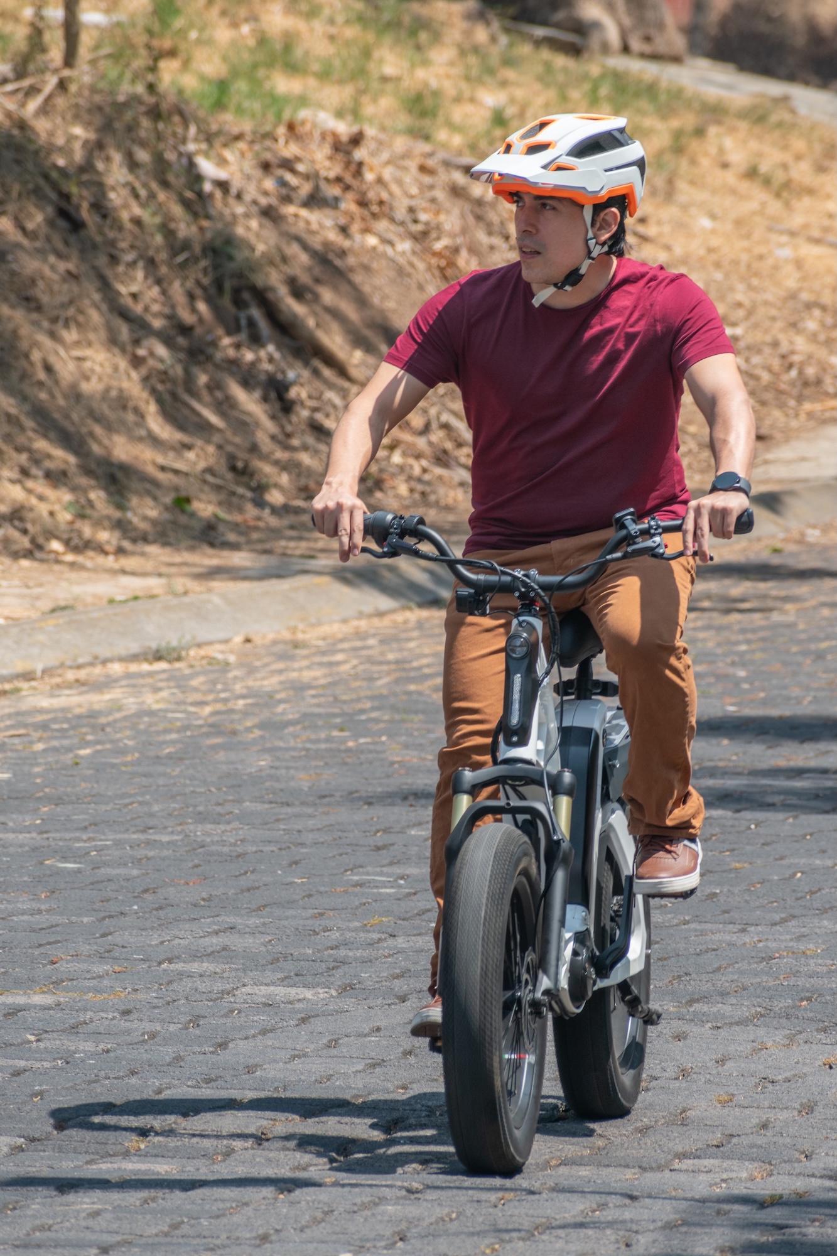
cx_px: 418
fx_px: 13603
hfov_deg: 3.5
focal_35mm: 390
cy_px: 628
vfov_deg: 5.3
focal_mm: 260
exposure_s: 1/250
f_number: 11
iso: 200
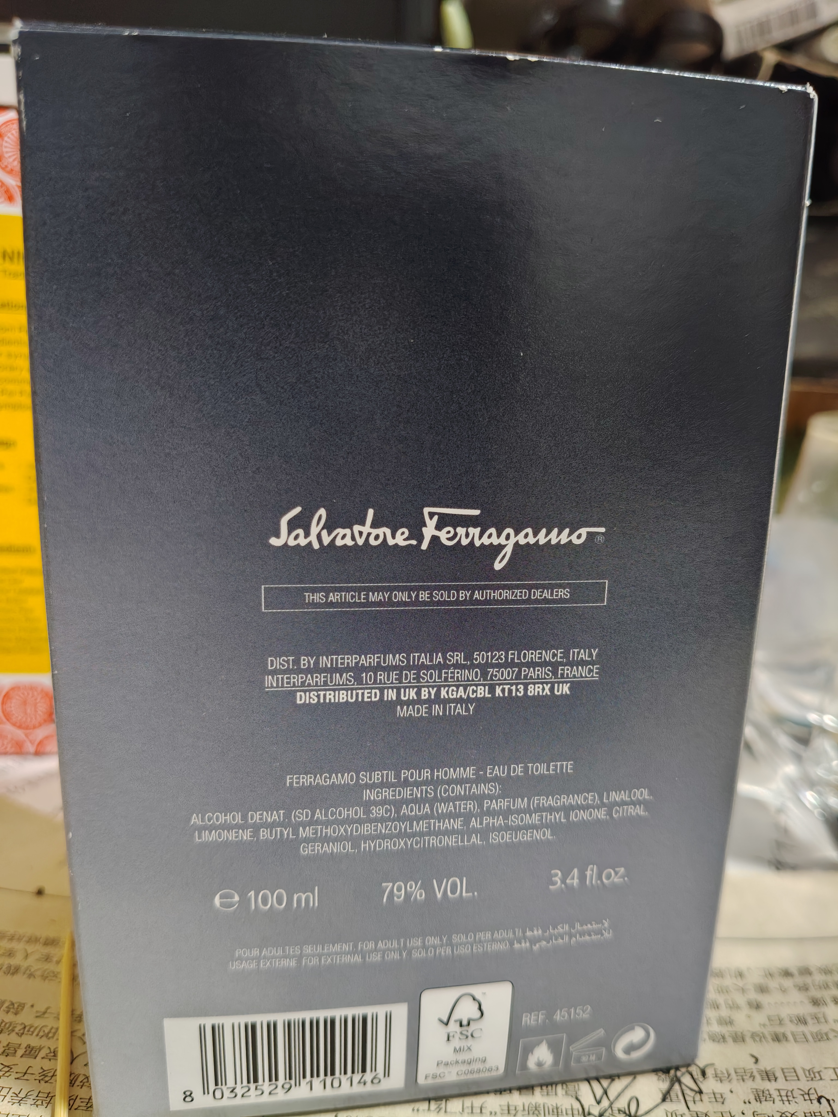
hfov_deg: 53.1
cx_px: 419
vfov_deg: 67.3
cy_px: 558
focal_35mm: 26
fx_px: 839
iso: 1081
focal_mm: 4.84
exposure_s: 1/25
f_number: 1.88
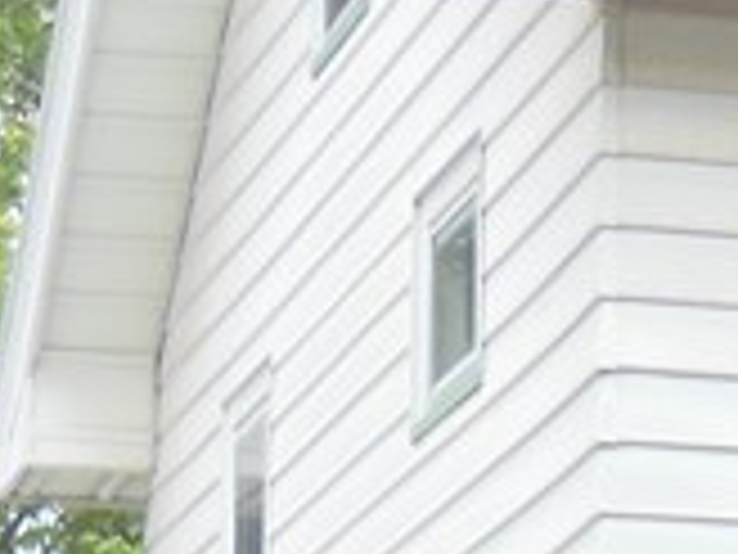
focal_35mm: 281
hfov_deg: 6.8
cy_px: 883
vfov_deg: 5.2
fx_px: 5991
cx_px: 1588
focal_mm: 8
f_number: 4.4
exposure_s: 1/125
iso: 125
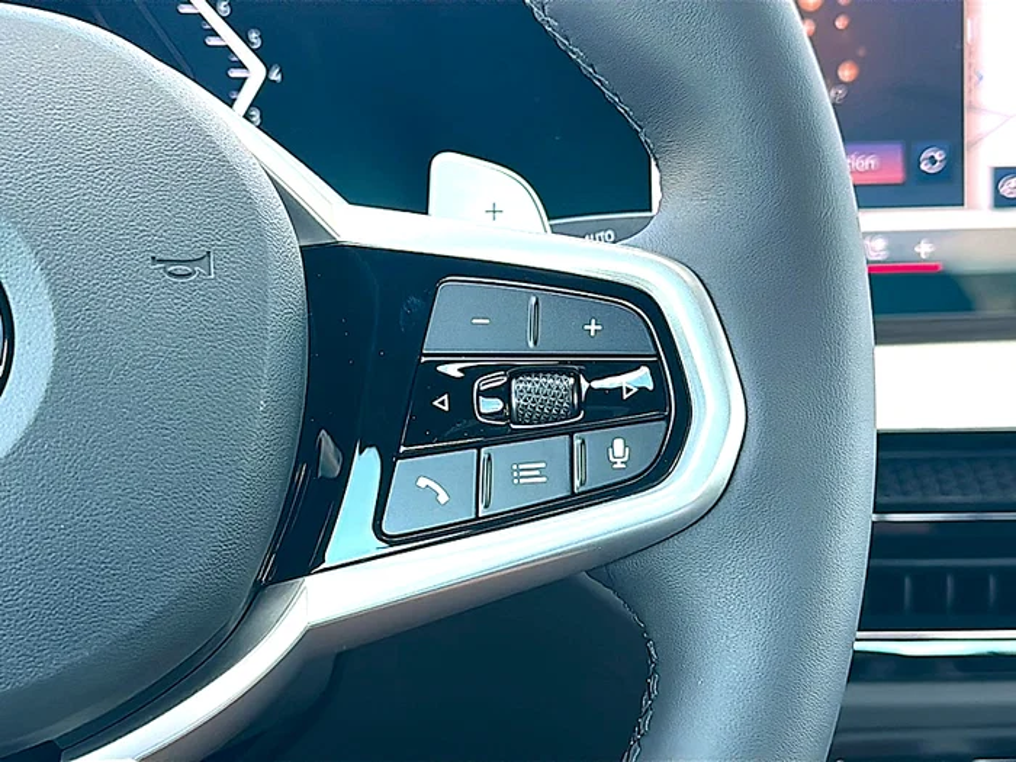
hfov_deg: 40.4
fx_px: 1379
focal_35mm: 47
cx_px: 508
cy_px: 381
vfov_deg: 30.9
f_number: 1.78
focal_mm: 6.86
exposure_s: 1/167
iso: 64
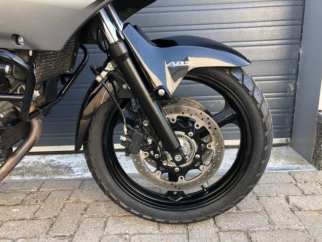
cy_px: 121
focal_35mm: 28
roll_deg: +3.3
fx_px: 260
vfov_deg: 49.7
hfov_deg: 63.4
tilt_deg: -16.3
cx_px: 161
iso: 50
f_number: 1.8
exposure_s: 1/120
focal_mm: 3.99
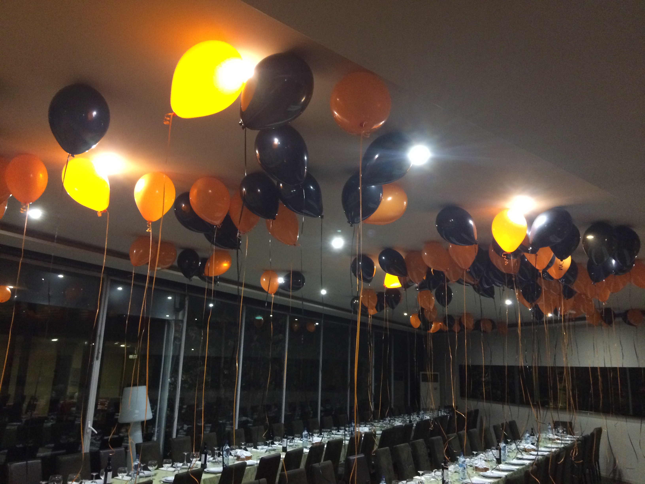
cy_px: 242
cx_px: 322
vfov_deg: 48.2
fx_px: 540
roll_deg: -2.1
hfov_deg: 61.7
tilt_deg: +10.6
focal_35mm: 29
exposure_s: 1/17
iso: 320
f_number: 2.2
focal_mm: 4.15
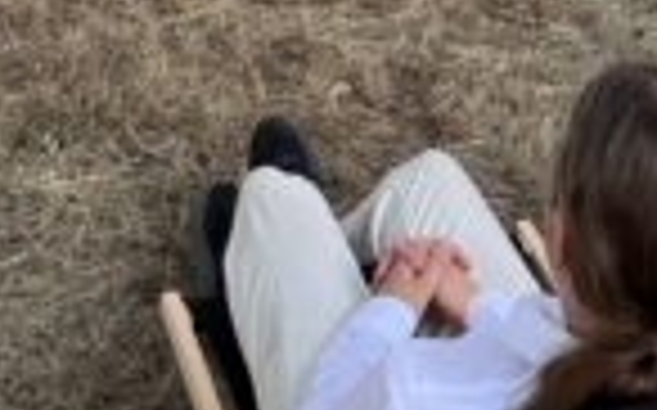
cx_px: 374
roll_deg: +1.5
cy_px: -523
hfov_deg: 18.4
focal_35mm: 113
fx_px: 2022
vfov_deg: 10.3
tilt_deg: -7.9
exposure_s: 1/404
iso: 50
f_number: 1.6
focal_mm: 5.1
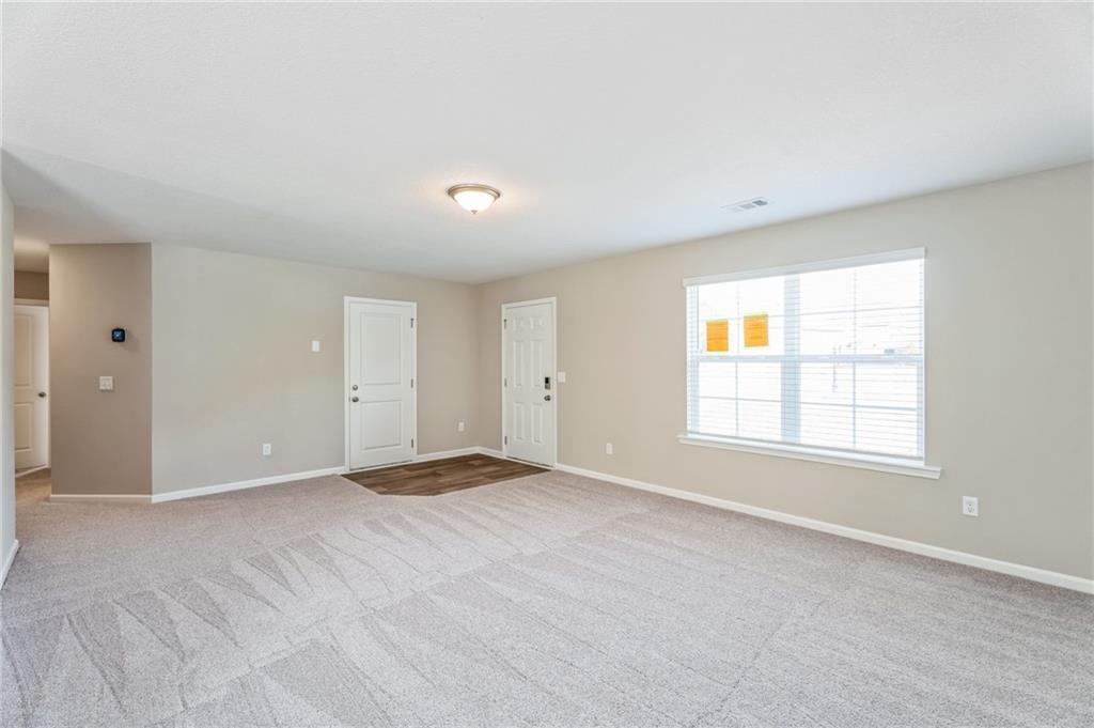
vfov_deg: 73.7
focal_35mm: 16
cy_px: 364
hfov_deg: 96.8
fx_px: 486
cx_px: 547
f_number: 8
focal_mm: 16
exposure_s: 1/13
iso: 250
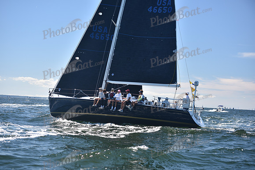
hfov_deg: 28.8
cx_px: 128
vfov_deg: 19.5
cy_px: 85
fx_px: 496
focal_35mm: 70
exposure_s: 1/800
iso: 200
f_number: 3.5
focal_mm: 70
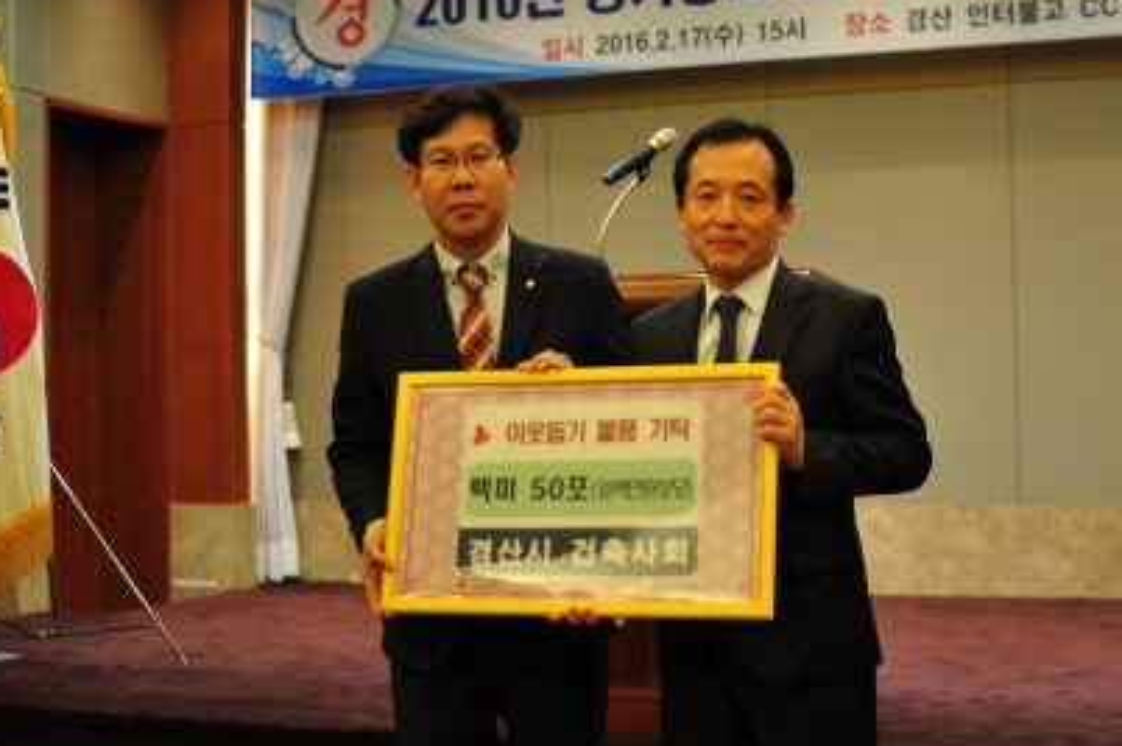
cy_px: 346
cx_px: 636
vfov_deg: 24.1
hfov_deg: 35.6
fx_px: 1743
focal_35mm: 56
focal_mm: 30
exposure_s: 1/40
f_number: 1.4
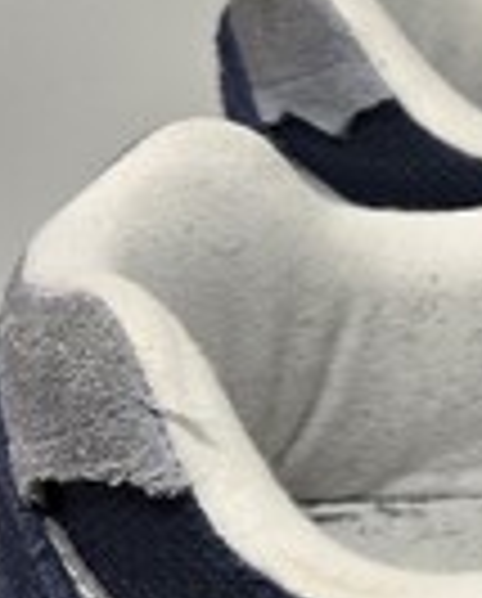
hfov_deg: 11.9
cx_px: 982
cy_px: 209
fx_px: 2044
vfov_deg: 16.6
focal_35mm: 115
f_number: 1.8
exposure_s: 1/180
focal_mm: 5.4
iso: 160
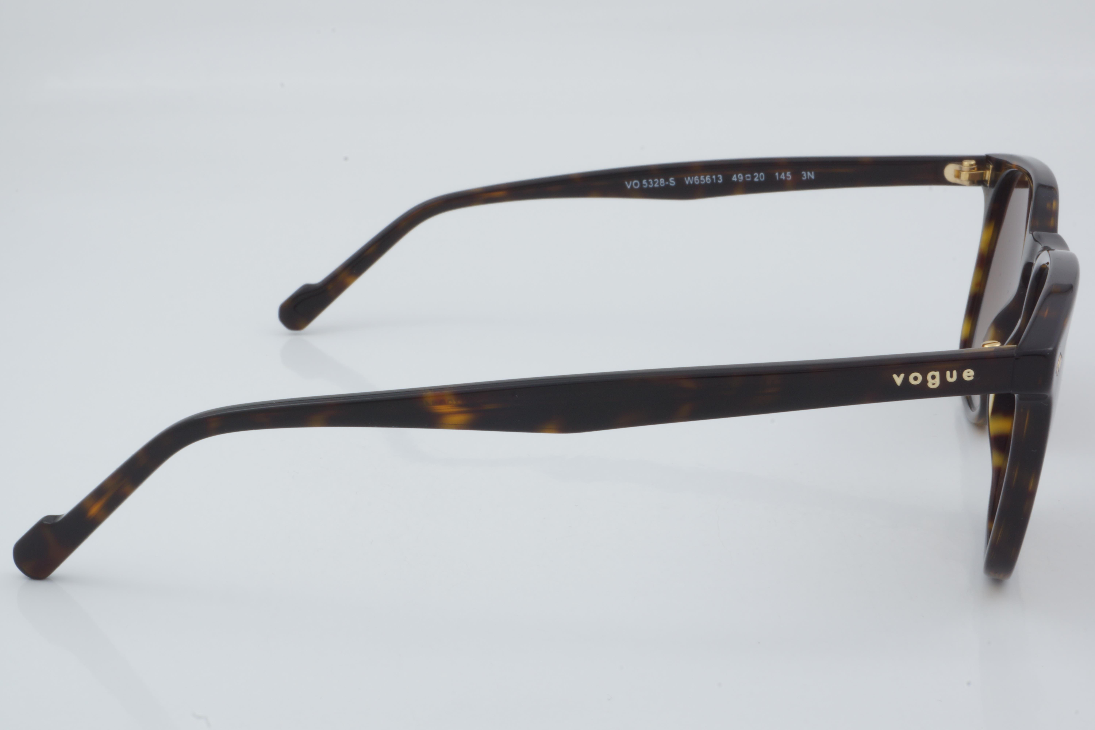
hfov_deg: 29.9
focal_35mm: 68
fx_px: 2053
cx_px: 548
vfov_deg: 20.2
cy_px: 365
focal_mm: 45
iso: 100
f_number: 32
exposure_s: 1/3
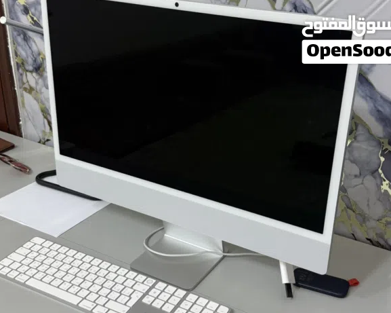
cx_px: 200
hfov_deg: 66.0
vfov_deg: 54.9
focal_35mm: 26
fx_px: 301
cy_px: 162
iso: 200
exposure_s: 1/50
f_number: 1.78
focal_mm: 6.76
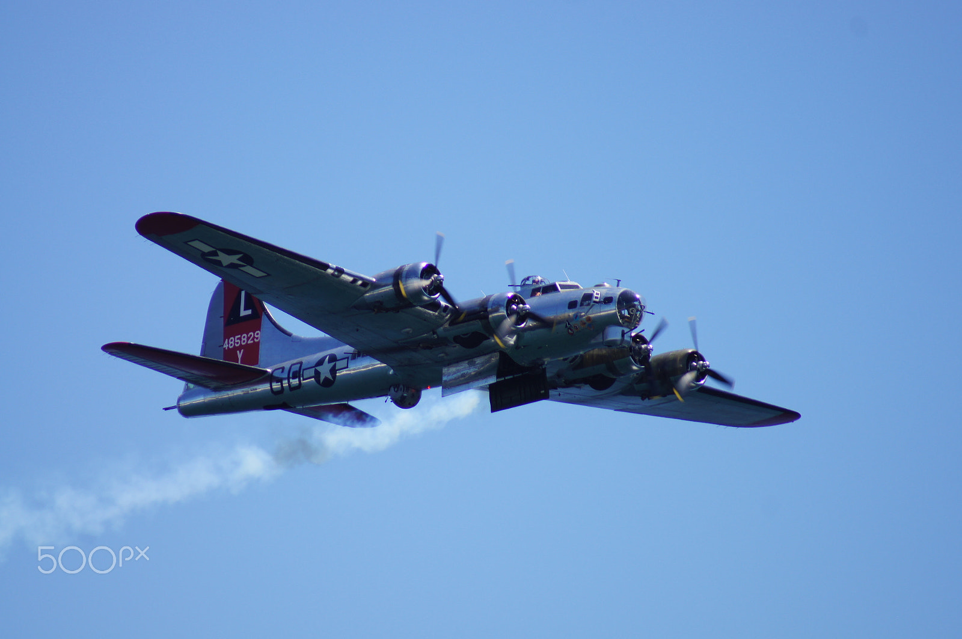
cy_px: 320
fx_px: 12011
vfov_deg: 3.0
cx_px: 481
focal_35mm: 450
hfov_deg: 4.6
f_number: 6.3
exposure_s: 1/500
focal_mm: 300
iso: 100
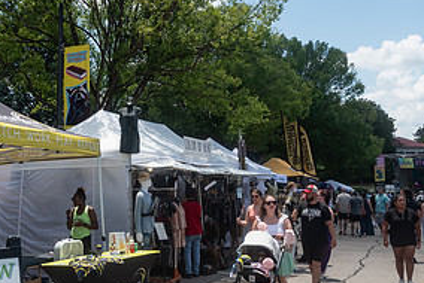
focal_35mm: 49
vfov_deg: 27.5
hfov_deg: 40.1
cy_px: 112
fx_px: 578
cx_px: 164
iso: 160
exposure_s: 1/1600
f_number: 5
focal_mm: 24
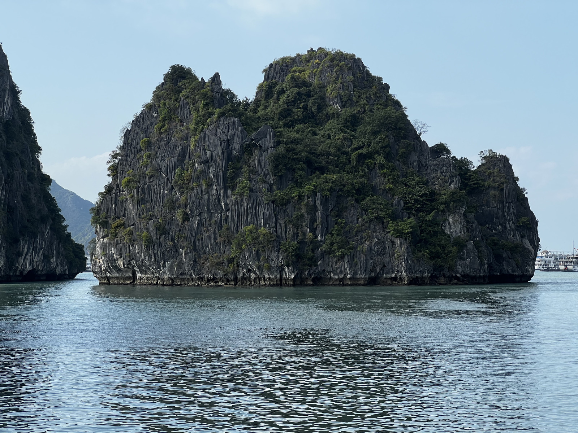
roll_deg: +0.6
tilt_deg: +2.7
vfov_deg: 19.1
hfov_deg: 25.3
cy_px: 216
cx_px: 289
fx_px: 1286
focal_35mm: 77
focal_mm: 9
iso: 32
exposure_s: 1/573
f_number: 2.8
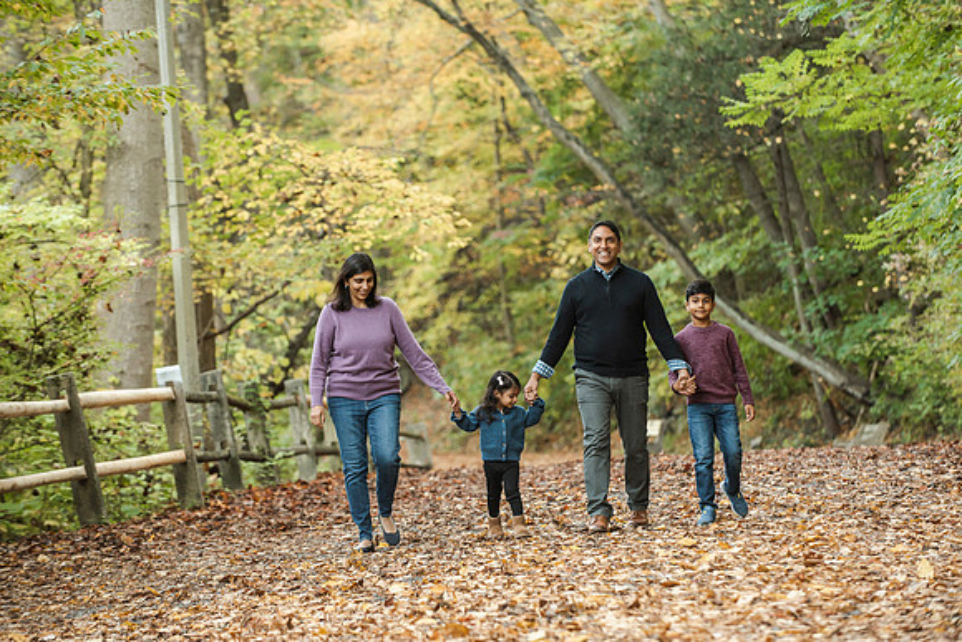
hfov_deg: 14.2
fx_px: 3858
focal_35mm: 144
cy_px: 331
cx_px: 466
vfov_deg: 9.5
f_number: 4
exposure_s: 1/125
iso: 2000
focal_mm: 140
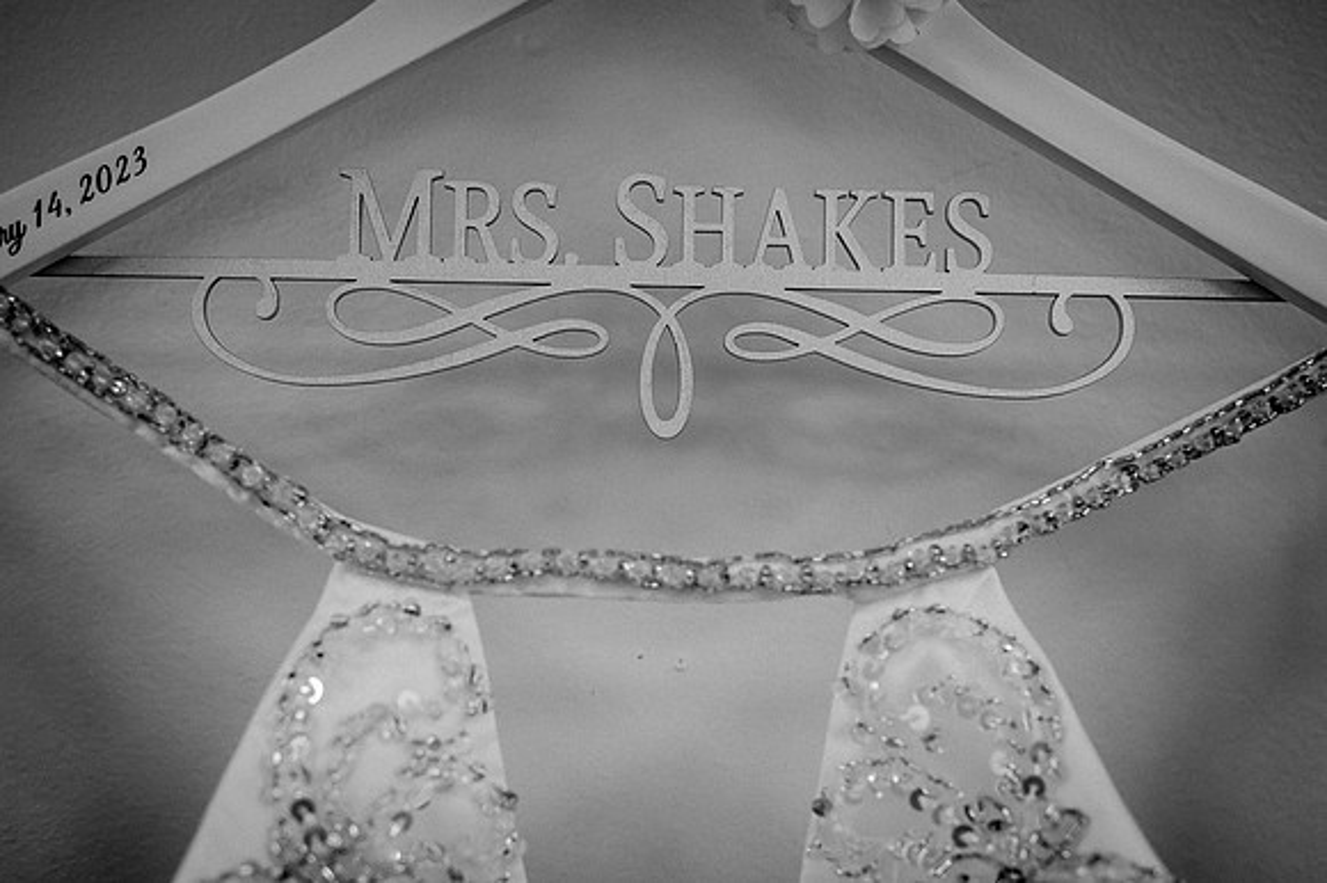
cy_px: 441
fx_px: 1868
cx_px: 669
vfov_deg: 26.6
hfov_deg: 39.1
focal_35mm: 51
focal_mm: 50
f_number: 4
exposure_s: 1/80
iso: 320
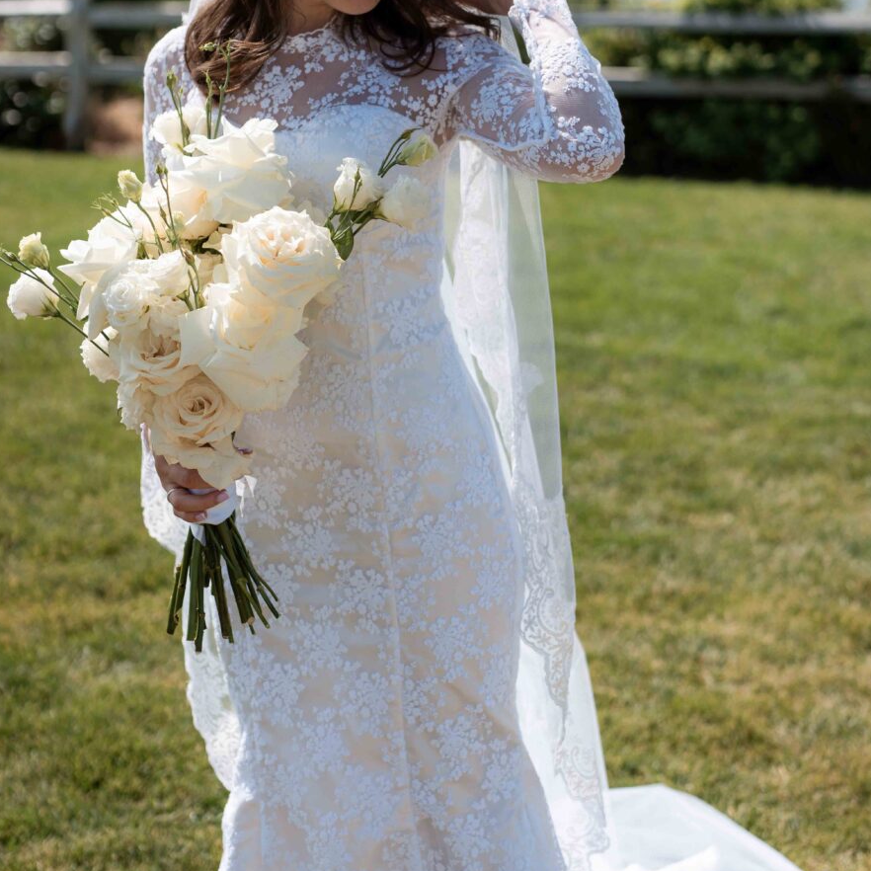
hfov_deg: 23.4
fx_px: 2107
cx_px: 436
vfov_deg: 23.1
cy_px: 202
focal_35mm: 74
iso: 100
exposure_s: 1/2500
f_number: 2.8
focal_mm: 50
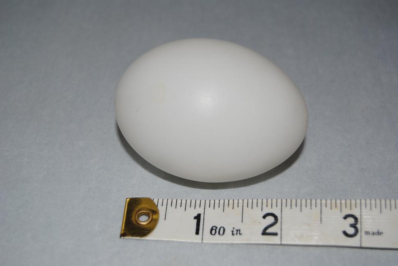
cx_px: 199
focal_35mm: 72
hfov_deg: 28.0
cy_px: 133
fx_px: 797
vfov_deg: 19.0
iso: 200
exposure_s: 1/60
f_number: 5.3
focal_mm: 48
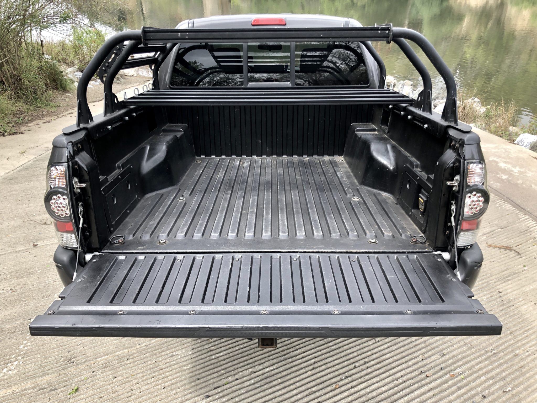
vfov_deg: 49.7
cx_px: 268
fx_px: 434
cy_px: 202
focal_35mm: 28
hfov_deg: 63.4
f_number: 1.8
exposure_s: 1/311
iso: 20
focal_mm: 3.99
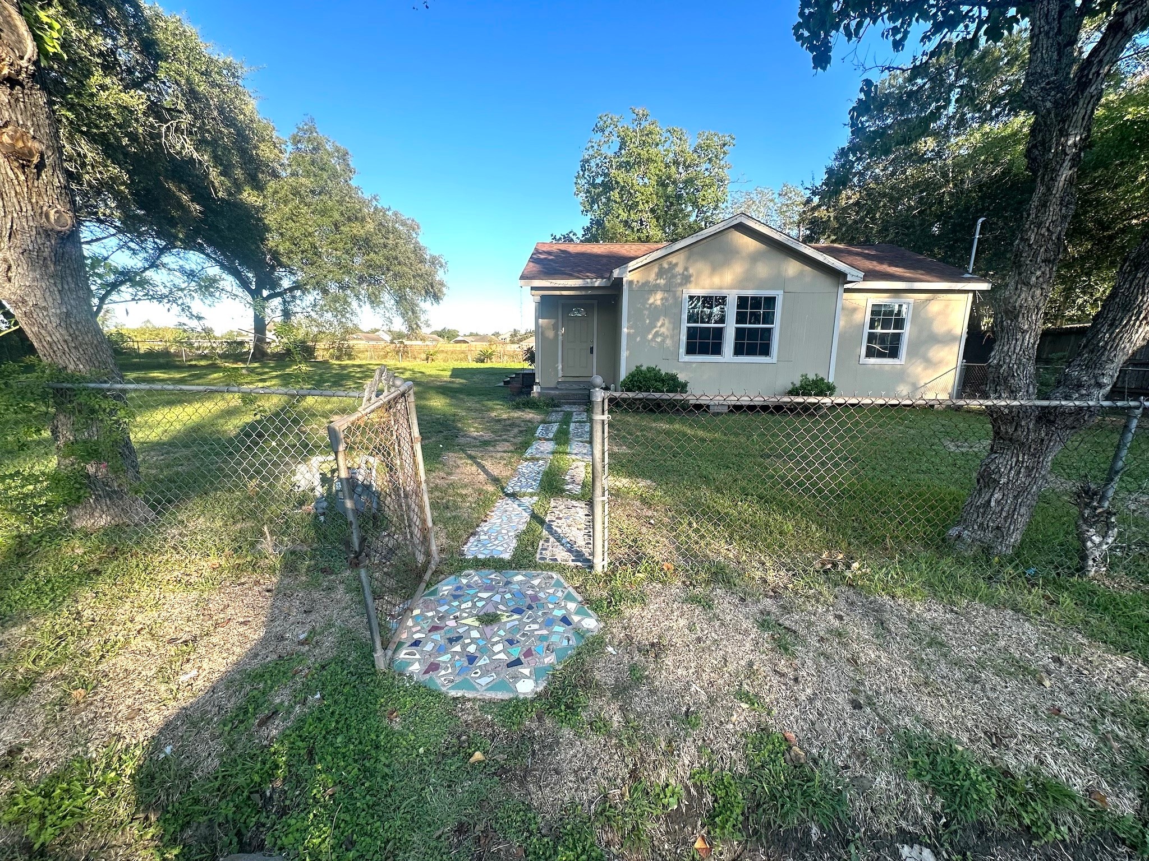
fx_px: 465
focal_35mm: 14
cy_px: 430
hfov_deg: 102.1
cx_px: 574
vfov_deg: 85.7
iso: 40
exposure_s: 1/393
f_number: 2.2
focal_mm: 2.22
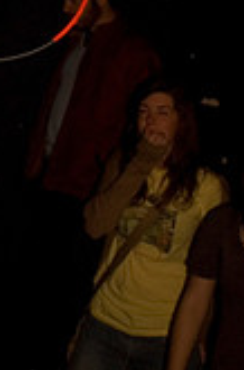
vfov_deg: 23.7
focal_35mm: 82
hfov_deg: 15.9
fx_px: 839
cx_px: -55
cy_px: -4
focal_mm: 20
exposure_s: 1/50
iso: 800
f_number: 2.8
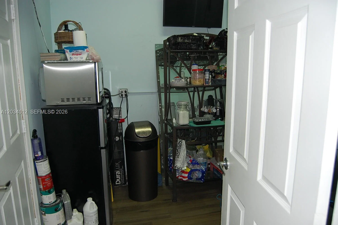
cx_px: 169
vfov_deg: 47.8
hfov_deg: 67.4
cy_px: 112
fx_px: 253
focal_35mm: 27
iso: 400
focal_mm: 18
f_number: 3.5
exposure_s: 1/60
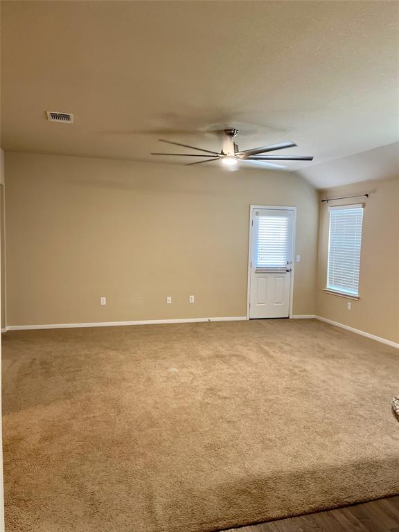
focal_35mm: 26
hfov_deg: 53.1
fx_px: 400
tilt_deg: -3.7
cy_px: 266
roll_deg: -0.4
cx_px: 200
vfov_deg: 67.3
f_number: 1.6
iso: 250
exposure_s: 1/60
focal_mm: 5.1
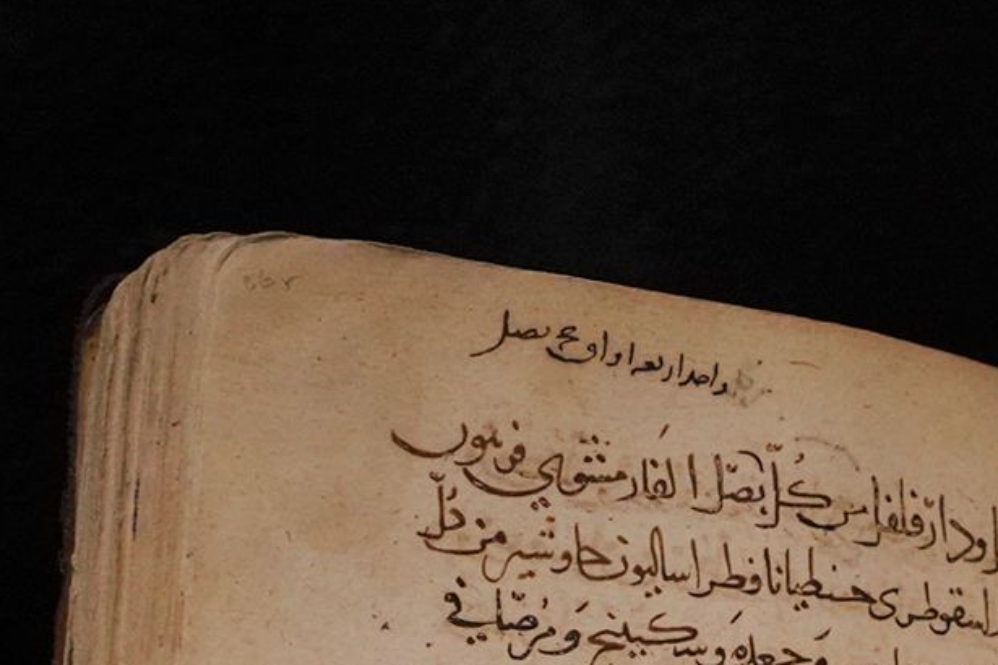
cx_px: 1217
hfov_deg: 23.6
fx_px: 2162
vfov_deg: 16.0
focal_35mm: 78
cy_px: 1006
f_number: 2.8
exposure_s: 1/80
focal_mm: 24
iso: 3200
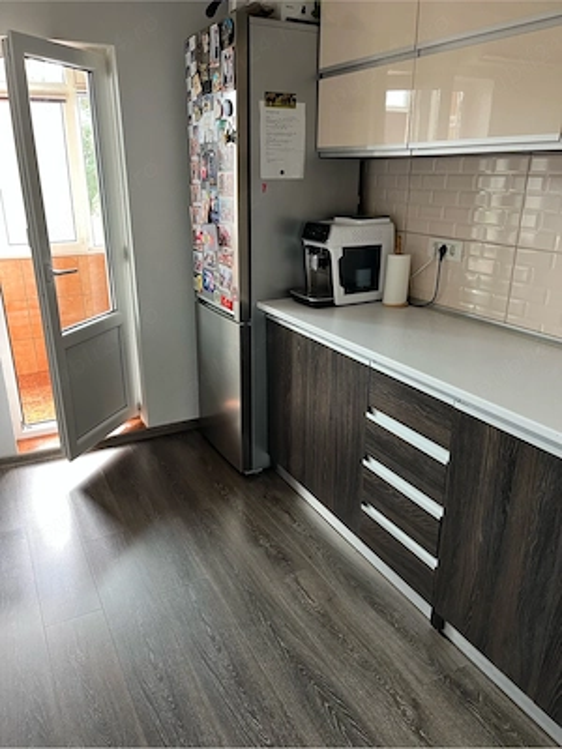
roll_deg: +0.2
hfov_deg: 53.1
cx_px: 281
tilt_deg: -19.9
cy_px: 374
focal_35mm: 26
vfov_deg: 67.3
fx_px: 563
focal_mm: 5.1
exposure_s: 1/60
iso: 125
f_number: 1.6
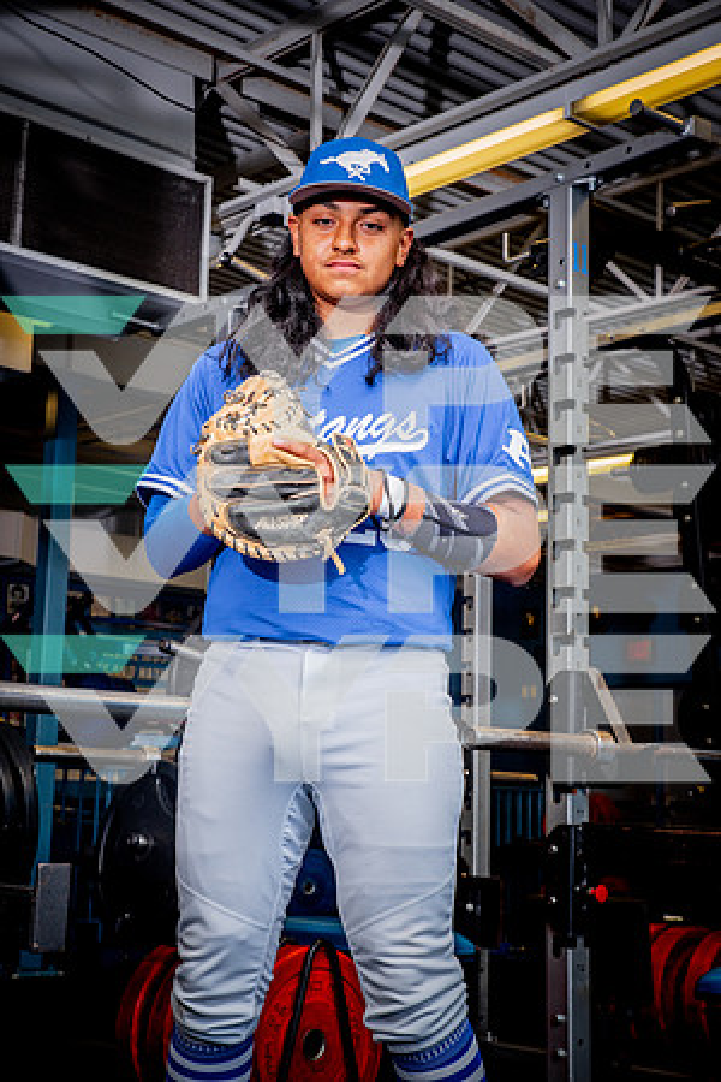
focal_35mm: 56
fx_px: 1682
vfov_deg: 35.6
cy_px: 541
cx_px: 360
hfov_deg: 24.2
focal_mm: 56
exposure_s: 1/125
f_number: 6.3
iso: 160
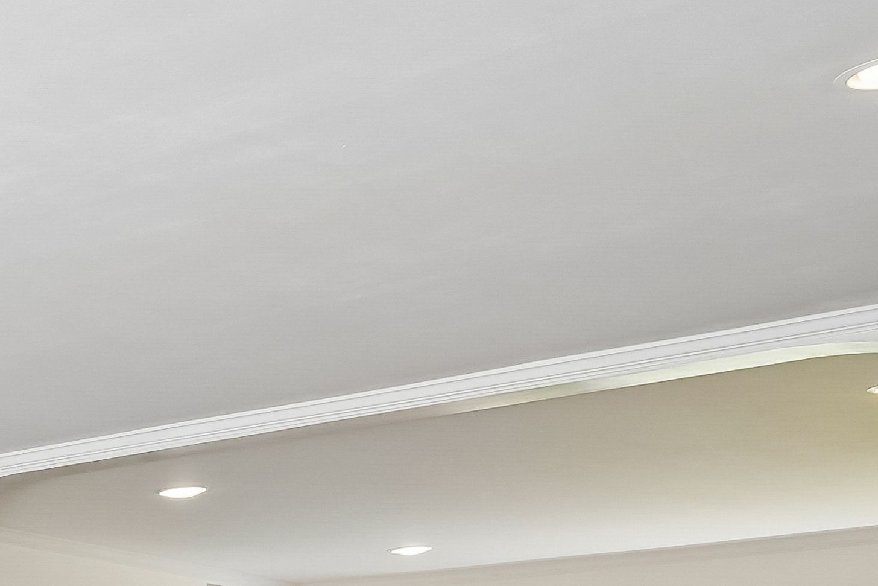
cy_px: 909
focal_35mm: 77
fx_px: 1878
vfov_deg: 16.1
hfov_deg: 19.3
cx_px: -734
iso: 400
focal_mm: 16
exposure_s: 1/25
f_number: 8
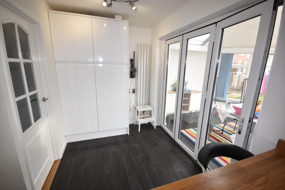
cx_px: 142
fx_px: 119
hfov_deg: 100.4
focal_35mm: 15
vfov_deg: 77.4
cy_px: 95
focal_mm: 10
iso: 160
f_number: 4.5
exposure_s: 1/80
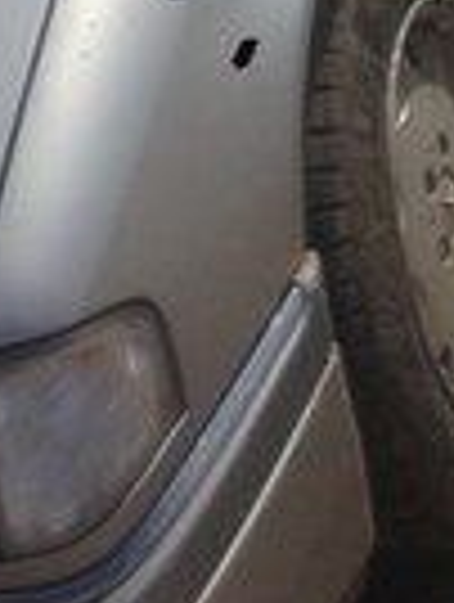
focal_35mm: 122
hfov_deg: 11.5
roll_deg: +34.3
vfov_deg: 14.9
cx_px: -315
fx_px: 2127
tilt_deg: -22.8
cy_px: -315
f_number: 2.4
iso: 50
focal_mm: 4.12
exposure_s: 1/3876
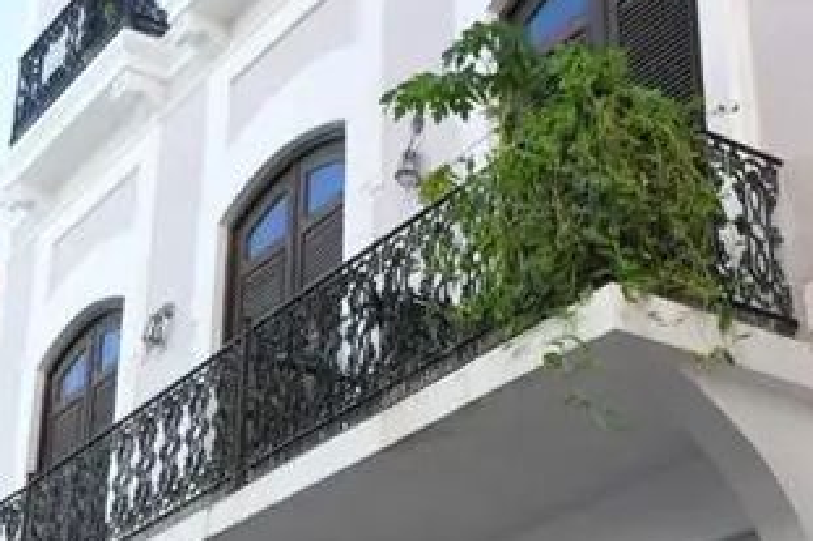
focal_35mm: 79
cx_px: 397
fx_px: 1783
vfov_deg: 17.3
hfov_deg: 25.7
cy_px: 276
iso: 1250
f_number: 13
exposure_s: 1/640
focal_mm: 16
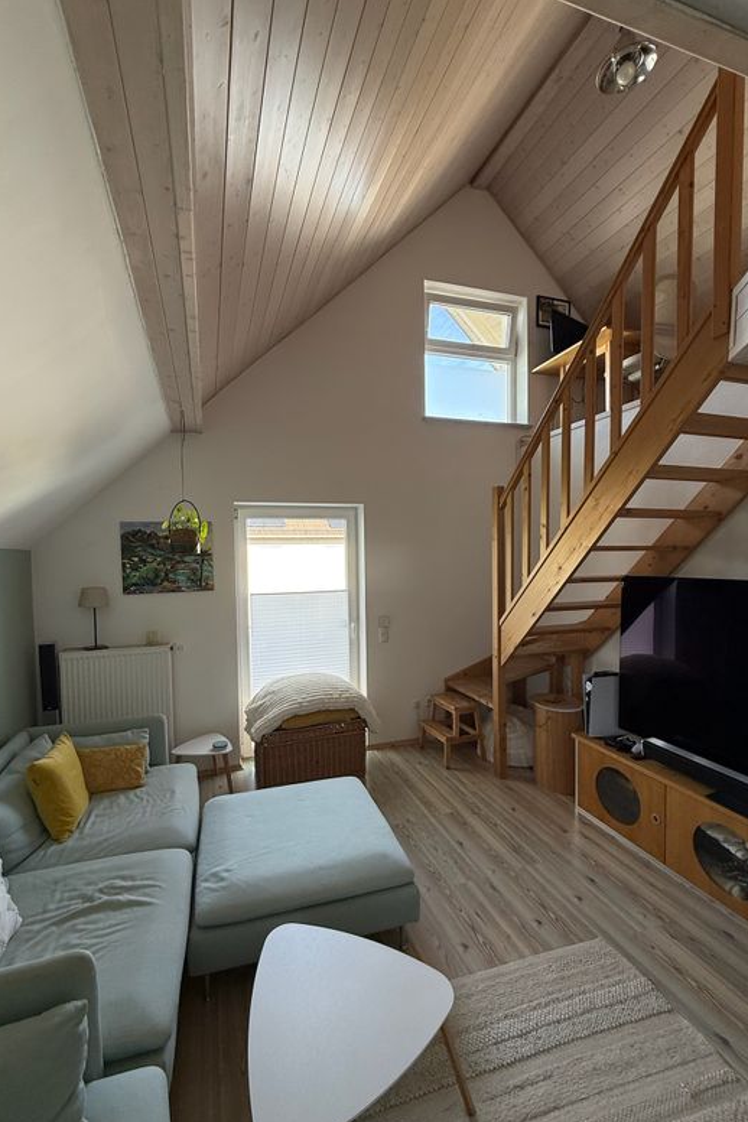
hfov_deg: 77.2
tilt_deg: -2.3
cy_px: 573
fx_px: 467
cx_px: 349
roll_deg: +1.1
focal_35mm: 15
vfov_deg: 100.4
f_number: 2.2
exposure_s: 1/99
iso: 100
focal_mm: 2.22
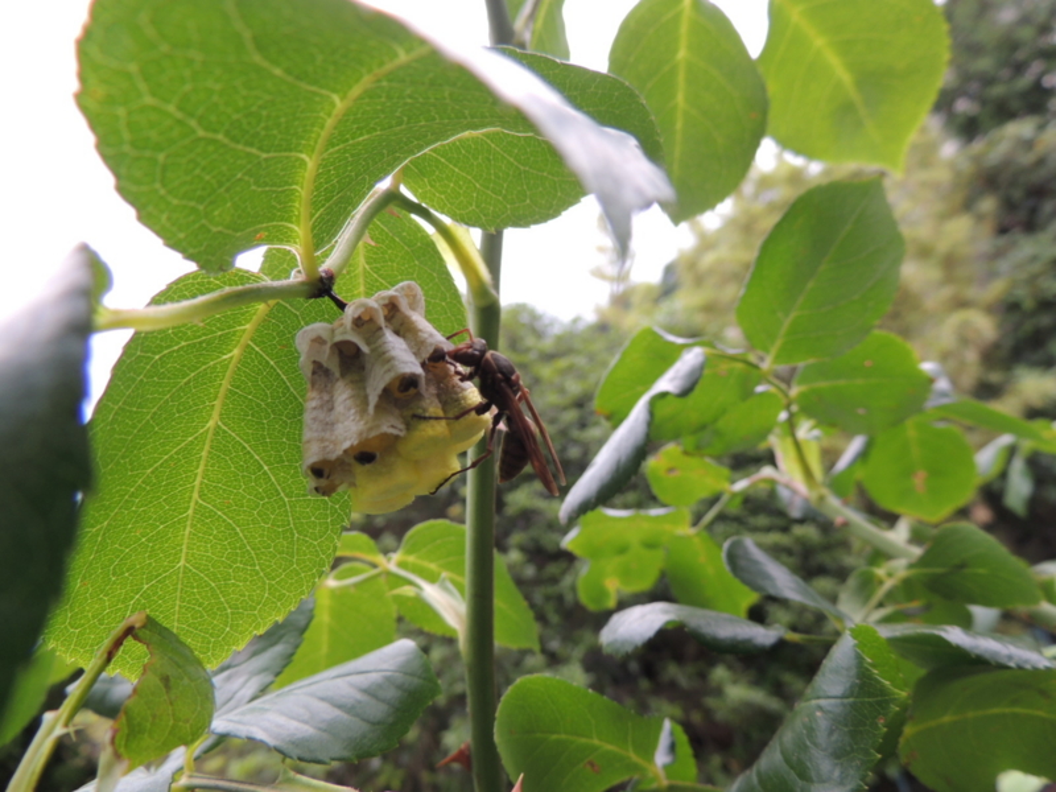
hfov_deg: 71.6
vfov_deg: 56.8
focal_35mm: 24
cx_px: 528
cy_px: 396
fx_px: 732
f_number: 3
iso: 100
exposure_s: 1/80
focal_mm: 4.3
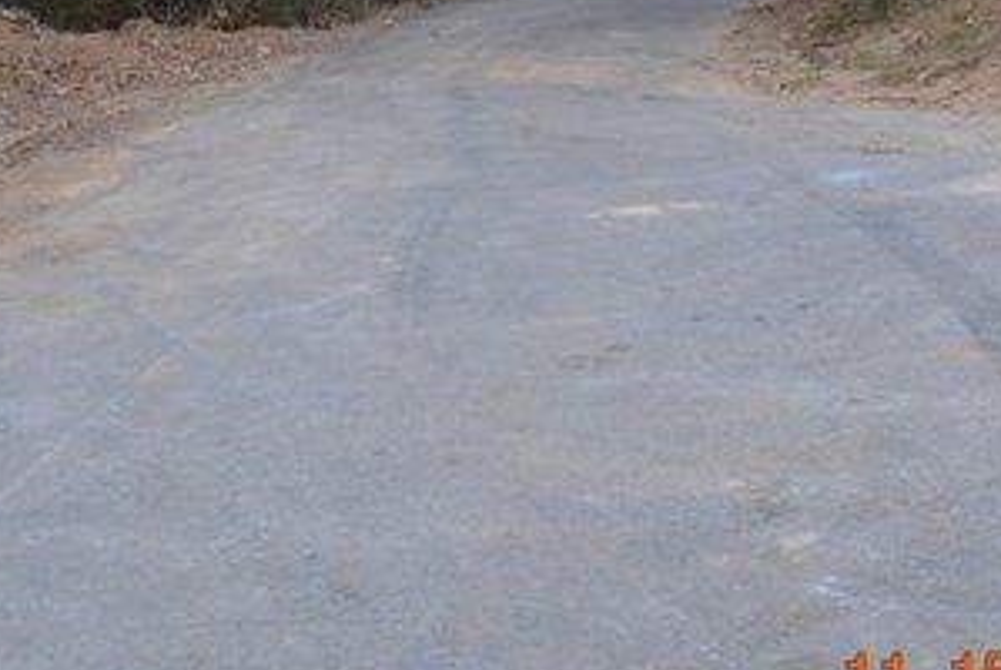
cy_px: 72
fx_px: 2143
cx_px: 536
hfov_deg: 26.3
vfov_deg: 17.5
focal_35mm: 77
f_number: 5.6
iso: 400
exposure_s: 1/125
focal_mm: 24
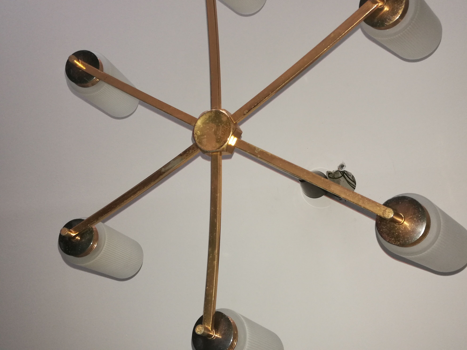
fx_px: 445
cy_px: 175
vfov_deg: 42.9
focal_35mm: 33
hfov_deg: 55.4
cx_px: 234
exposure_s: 1/33.3
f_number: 2.2
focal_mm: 4.5
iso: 160
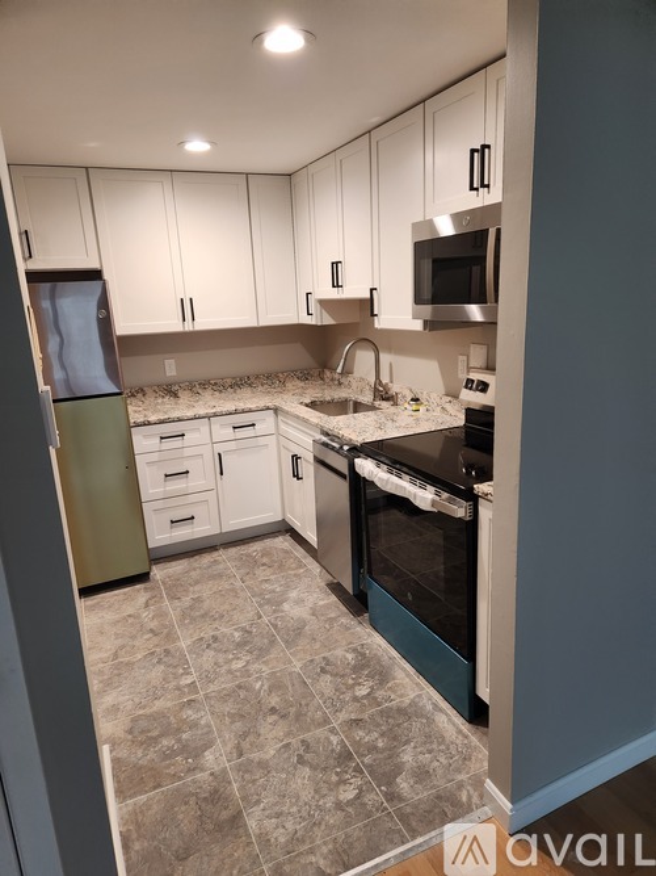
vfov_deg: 73.9
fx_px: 581
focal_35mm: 23
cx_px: 328
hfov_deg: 58.9
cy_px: 438
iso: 320
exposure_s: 1/120
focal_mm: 5.4
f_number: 1.8
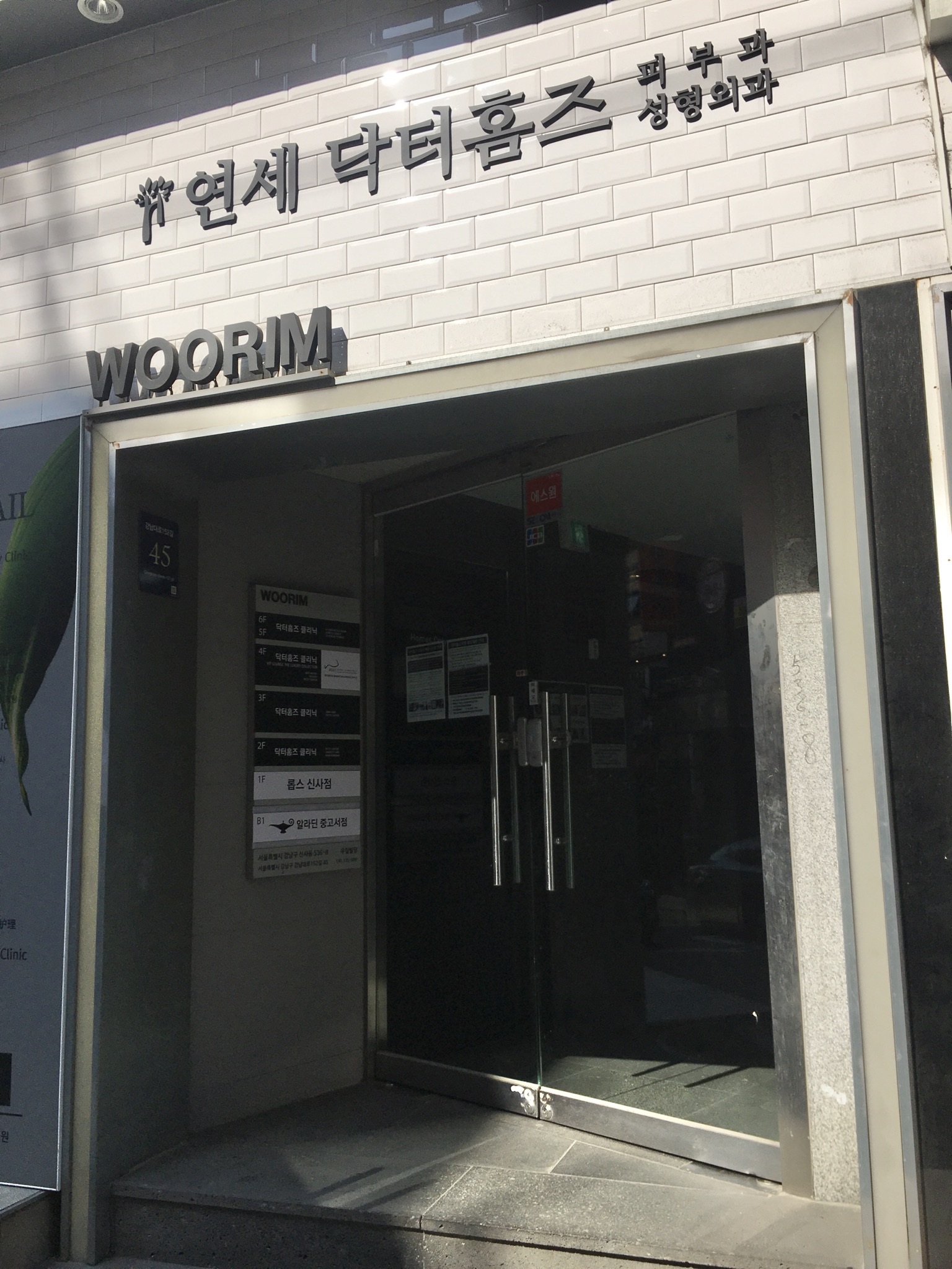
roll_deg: +1.3
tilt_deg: +10.8
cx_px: 476
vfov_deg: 61.7
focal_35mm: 29
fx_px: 1063
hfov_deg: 48.2
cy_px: 634
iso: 25
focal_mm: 4.15
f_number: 2.2
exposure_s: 1/1832
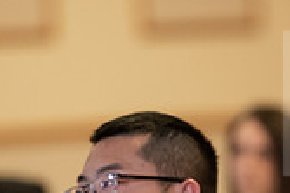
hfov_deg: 3.4
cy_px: 241
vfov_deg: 2.3
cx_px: 231
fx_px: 4893
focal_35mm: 608
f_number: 3.2
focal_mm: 175
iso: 2500
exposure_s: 1/200
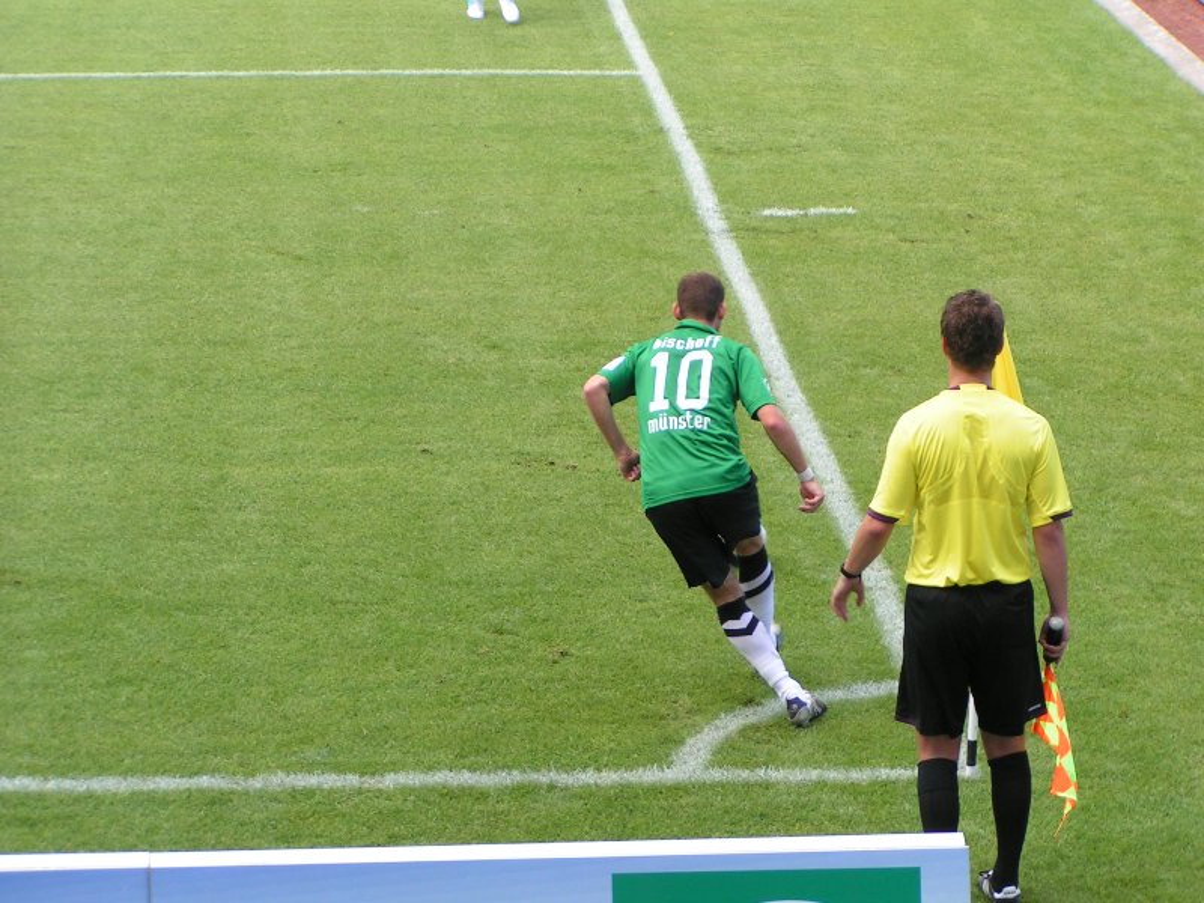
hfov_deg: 14.5
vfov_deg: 10.9
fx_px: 4730
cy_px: 452
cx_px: 602
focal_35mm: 136
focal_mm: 20.9
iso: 50
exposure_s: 1/125
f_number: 4.5
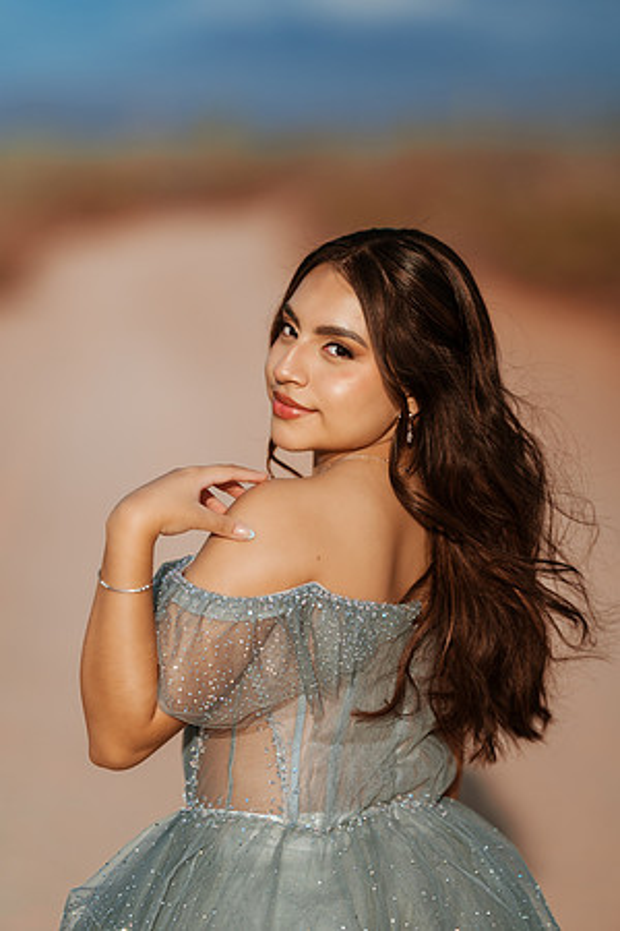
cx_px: 310
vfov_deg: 15.2
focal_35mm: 135
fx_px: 3487
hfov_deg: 10.2
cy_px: 466
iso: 100
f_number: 1.8
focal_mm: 135
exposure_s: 1/8000
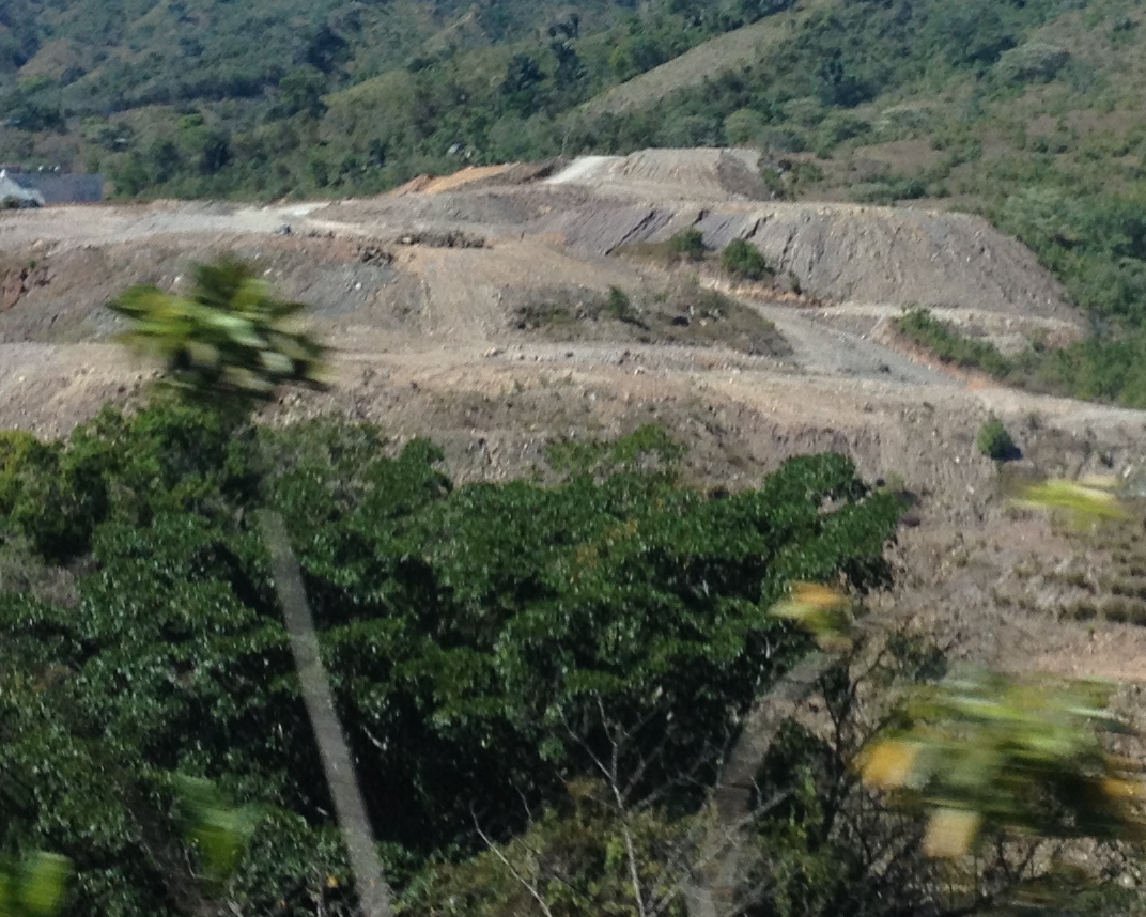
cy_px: 77
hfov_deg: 18.4
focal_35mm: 104
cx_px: 740
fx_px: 3528
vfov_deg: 14.6
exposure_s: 1/339
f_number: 2.4
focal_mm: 4.28
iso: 50
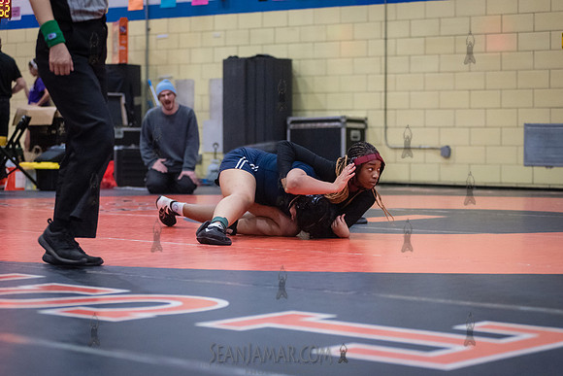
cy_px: 188
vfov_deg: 14.6
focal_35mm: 94
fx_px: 1464
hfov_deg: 21.8
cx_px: 282
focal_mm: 92
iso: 8000
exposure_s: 1/500
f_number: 3.2
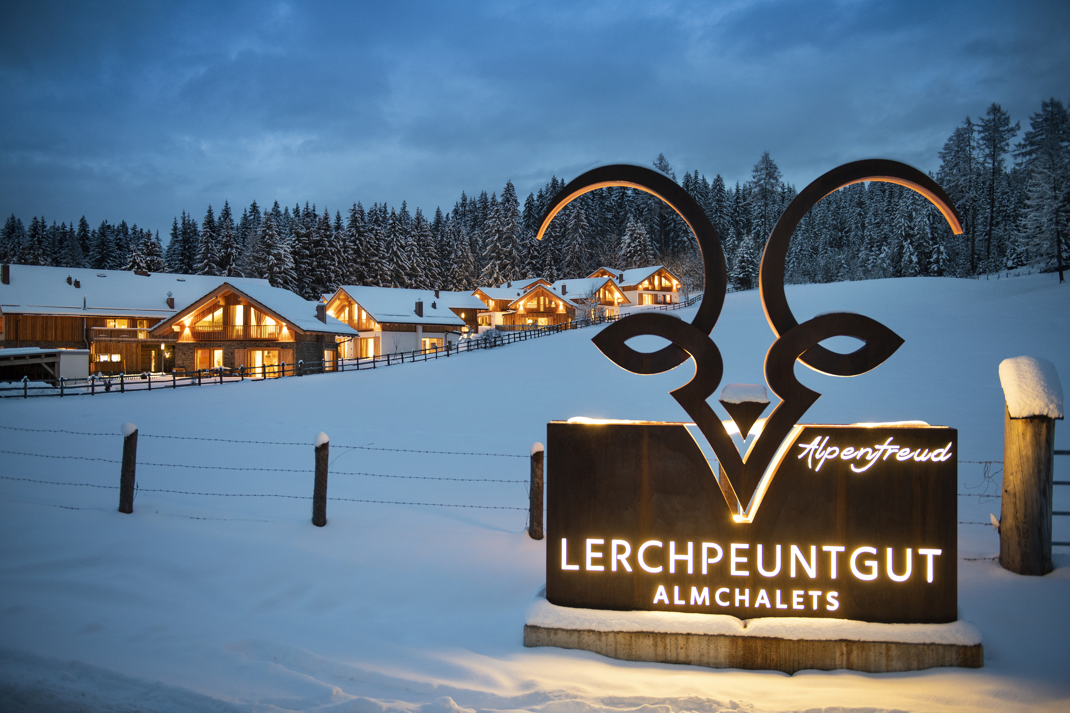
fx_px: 1010
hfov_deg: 55.8
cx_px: 535
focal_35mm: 34
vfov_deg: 38.9
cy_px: 356
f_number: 2.8
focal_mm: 34
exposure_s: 1/4
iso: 800
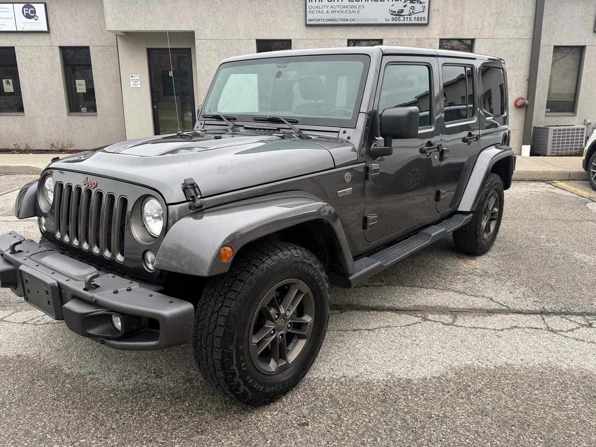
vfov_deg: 51.3
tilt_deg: -14.8
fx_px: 465
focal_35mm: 27
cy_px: 235
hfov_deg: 65.3
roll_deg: +0.5
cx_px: 305
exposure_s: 1/470
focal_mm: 6.76
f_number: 1.78
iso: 80
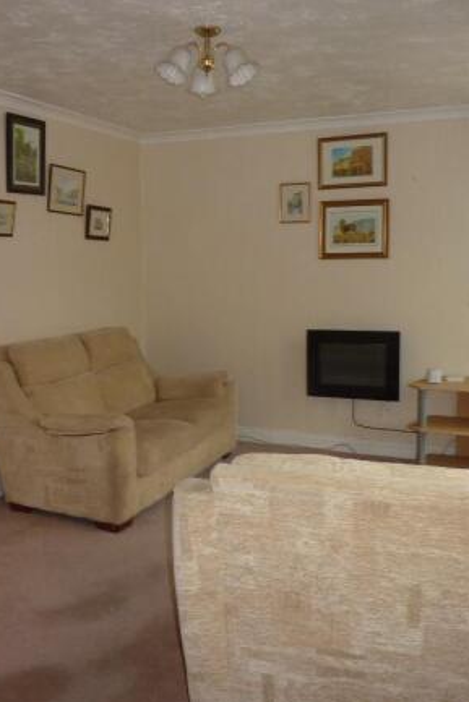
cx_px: 194
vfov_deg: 54.4
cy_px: 353
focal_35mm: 35
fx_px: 683
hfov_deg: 37.8
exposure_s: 1/30
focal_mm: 4.1
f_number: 3.3
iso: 125
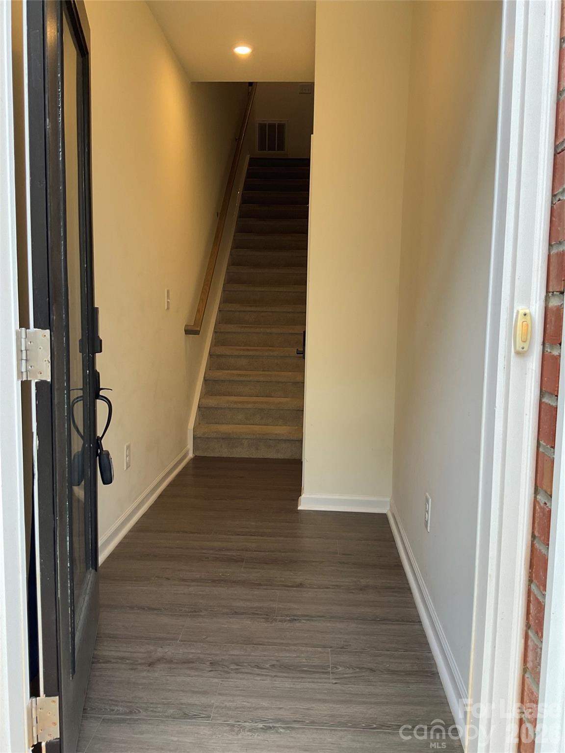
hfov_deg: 48.2
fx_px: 631
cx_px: 282
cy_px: 376
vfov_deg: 61.7
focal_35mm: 29
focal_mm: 3
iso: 32
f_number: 1.8
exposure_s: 1/120
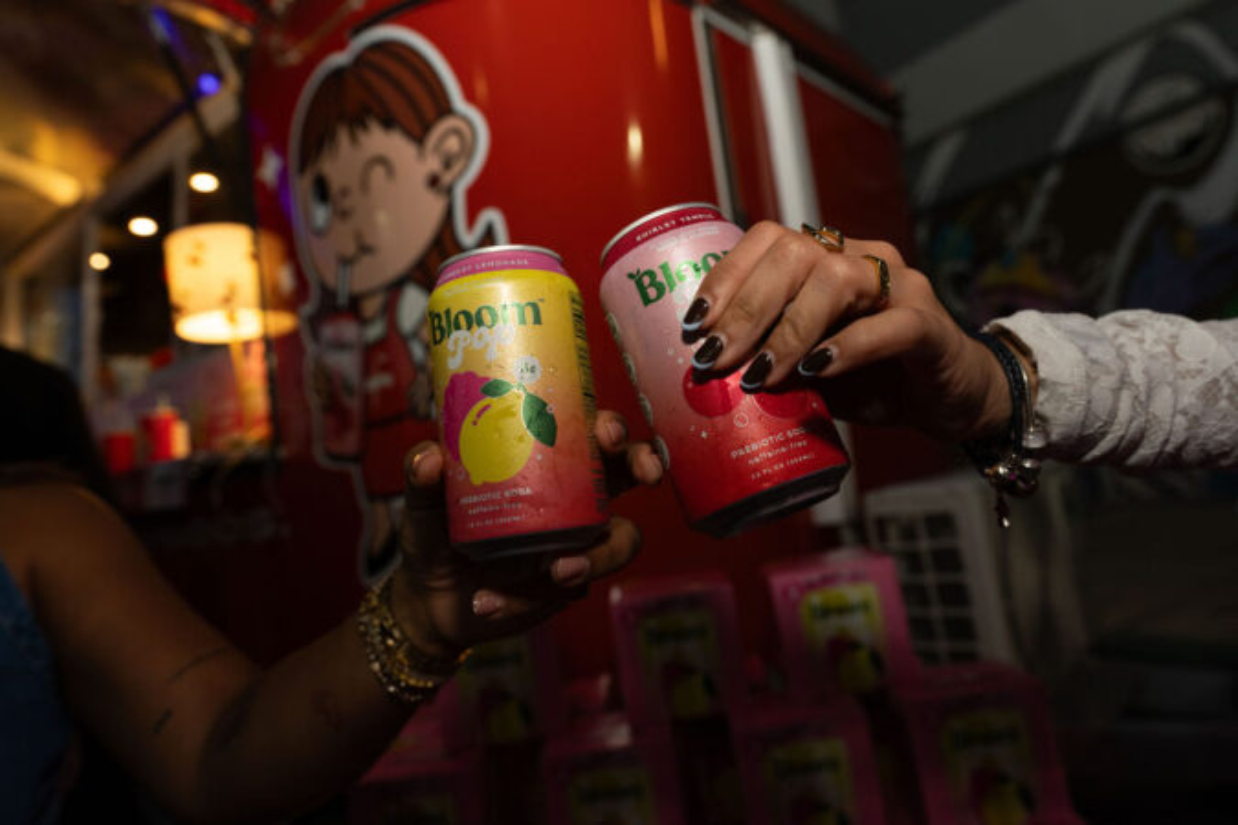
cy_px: 412
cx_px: 619
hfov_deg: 71.5
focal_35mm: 25
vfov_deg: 51.3
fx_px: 860
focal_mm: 25
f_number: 4.5
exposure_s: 1/160
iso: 800
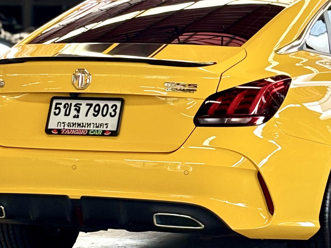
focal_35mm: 115
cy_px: 87
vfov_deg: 12.9
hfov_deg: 17.0
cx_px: 240
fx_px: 1099
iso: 50
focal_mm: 5.96
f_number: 1.6
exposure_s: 1/87
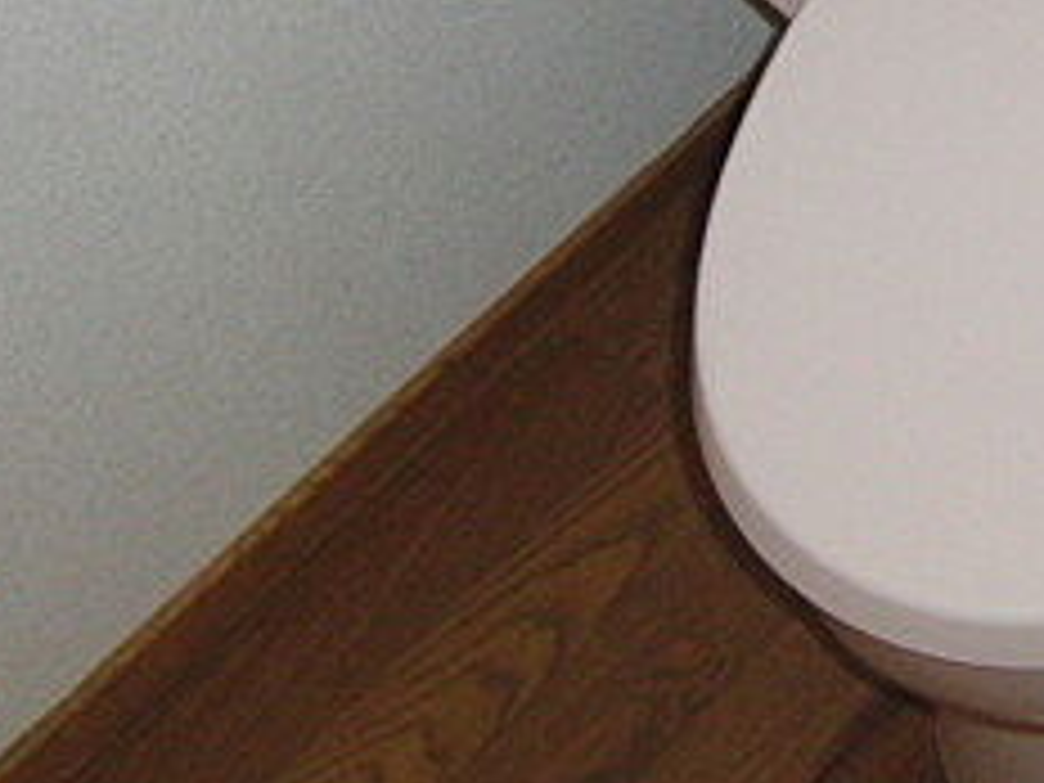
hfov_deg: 18.5
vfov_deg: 14.0
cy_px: -184
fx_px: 3076
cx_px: 1161
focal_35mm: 102
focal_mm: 6.42
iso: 400
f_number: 3.6
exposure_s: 1/40
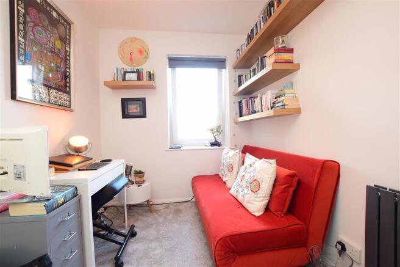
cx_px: 200
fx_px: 167
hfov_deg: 100.4
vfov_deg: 77.3
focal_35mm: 15
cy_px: 134
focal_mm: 10
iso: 400
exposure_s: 1/8
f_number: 8
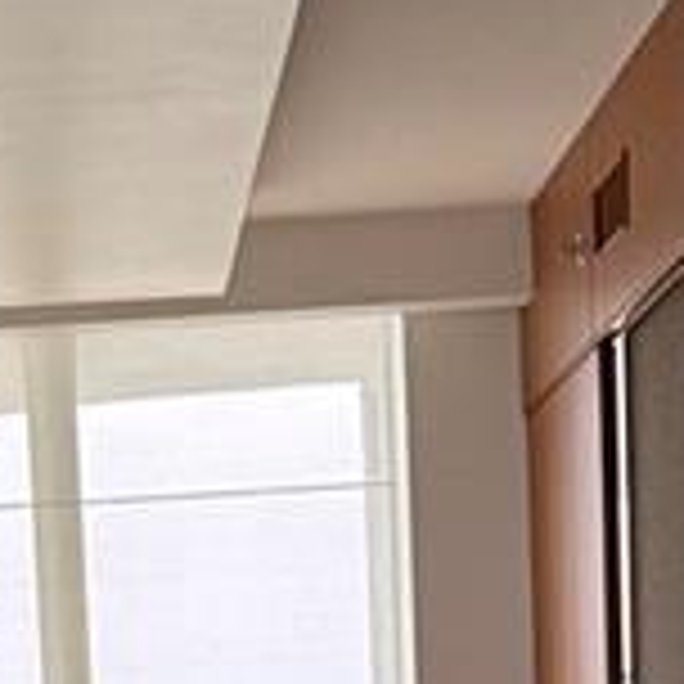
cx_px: 86
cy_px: 1566
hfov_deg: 10.4
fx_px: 3733
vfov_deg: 9.5
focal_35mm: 167
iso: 400
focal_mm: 6.76
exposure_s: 1/60
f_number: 1.78
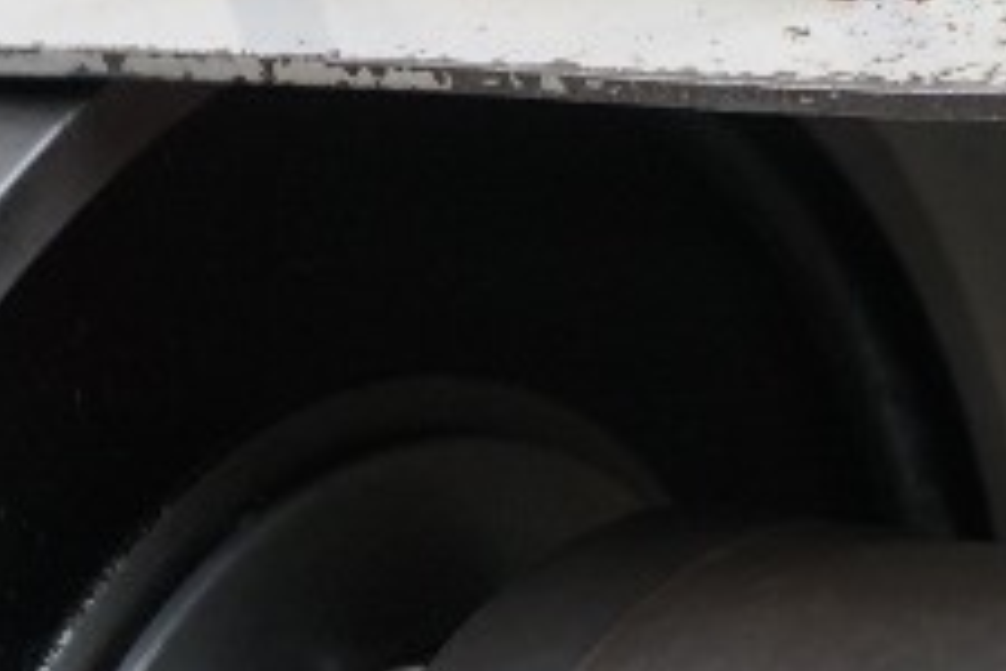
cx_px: 706
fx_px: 4003
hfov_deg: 14.3
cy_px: 1344
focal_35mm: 143
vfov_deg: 9.0
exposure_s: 1/60
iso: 640
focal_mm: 21
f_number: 4
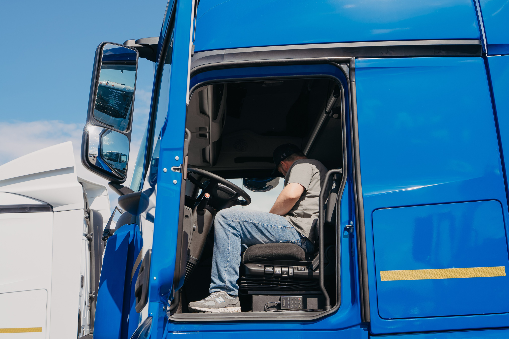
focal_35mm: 47
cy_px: 170
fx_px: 665
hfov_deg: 41.9
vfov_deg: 28.7
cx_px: 254
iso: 100
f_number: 6.3
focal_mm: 47
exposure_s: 1/400
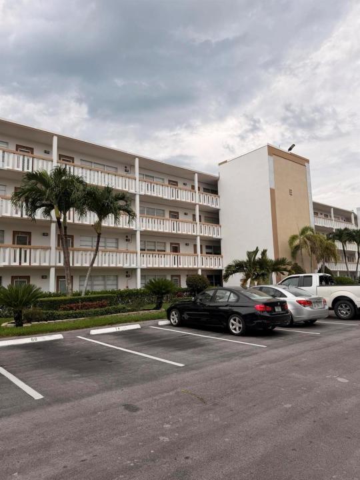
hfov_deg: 56.8
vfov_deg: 71.6
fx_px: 333
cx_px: 180
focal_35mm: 24
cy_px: 240
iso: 80
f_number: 1.78
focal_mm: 6.76
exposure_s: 1/3279
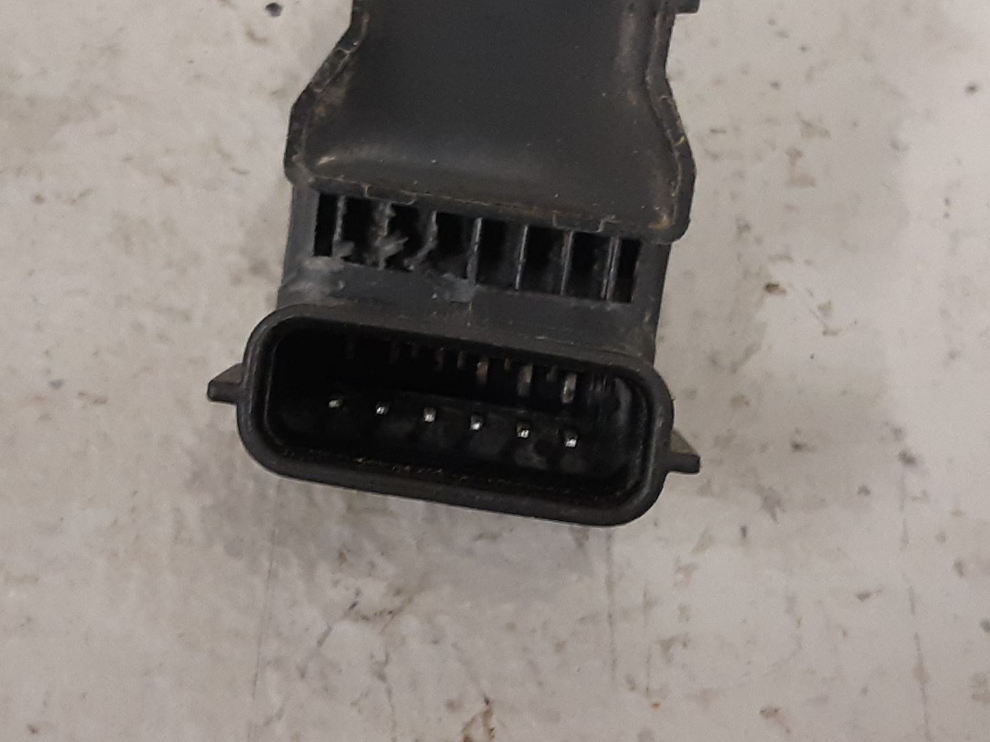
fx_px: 1058
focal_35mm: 37
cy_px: 365
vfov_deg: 38.7
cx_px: 462
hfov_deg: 50.1
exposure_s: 1/50
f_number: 1.7
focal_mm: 3.93
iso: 250
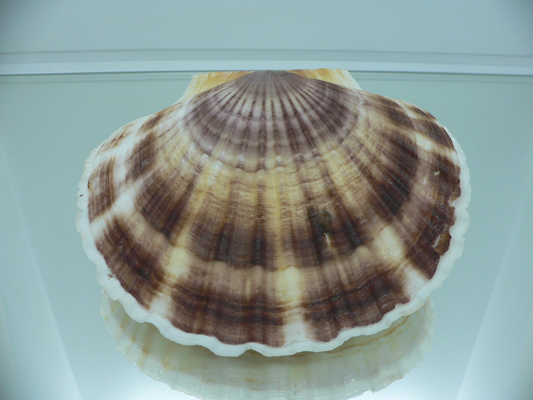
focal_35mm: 35
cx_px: 266
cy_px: 200
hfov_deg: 52.6
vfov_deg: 40.7
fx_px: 539
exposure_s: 1/60
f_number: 2.8
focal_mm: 4.6
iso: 100
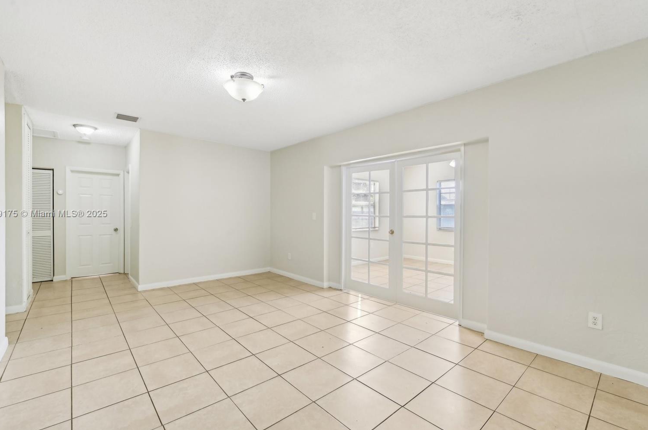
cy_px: 214
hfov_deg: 100.4
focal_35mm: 15
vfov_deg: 77.2
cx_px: 315
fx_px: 270
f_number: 8
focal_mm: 14
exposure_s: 1/13
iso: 220
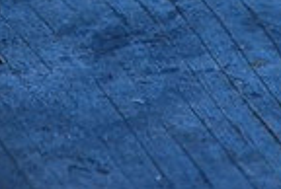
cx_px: -60
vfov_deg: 1.7
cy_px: -184
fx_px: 6374
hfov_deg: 2.5
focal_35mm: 814
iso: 280
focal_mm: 135
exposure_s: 1/125
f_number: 5.6
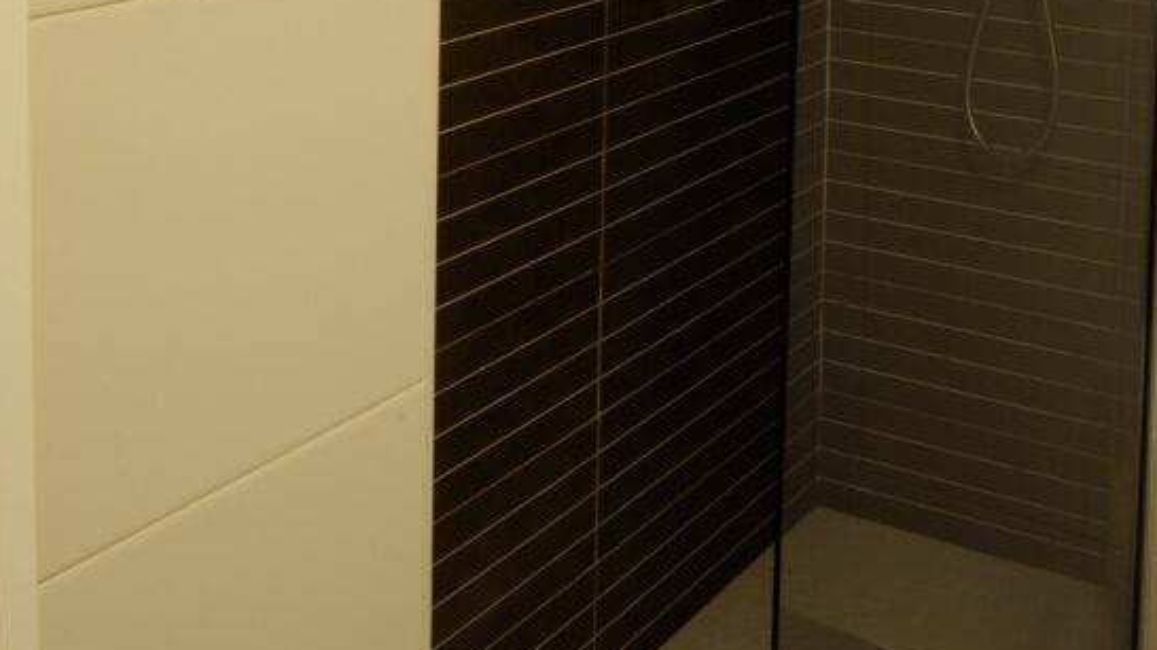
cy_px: -237
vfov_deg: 20.3
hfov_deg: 38.2
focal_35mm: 53
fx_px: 1626
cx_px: 860
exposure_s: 1/1.3
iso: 320
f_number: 22
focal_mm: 18
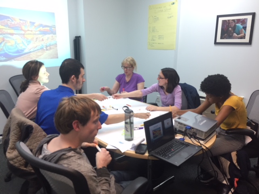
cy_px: 97
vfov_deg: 48.2
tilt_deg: -9.2
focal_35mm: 29
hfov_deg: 61.7
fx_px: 217
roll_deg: +1.1
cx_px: 130
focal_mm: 4.15
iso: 50
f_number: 2.2
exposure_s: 1/30
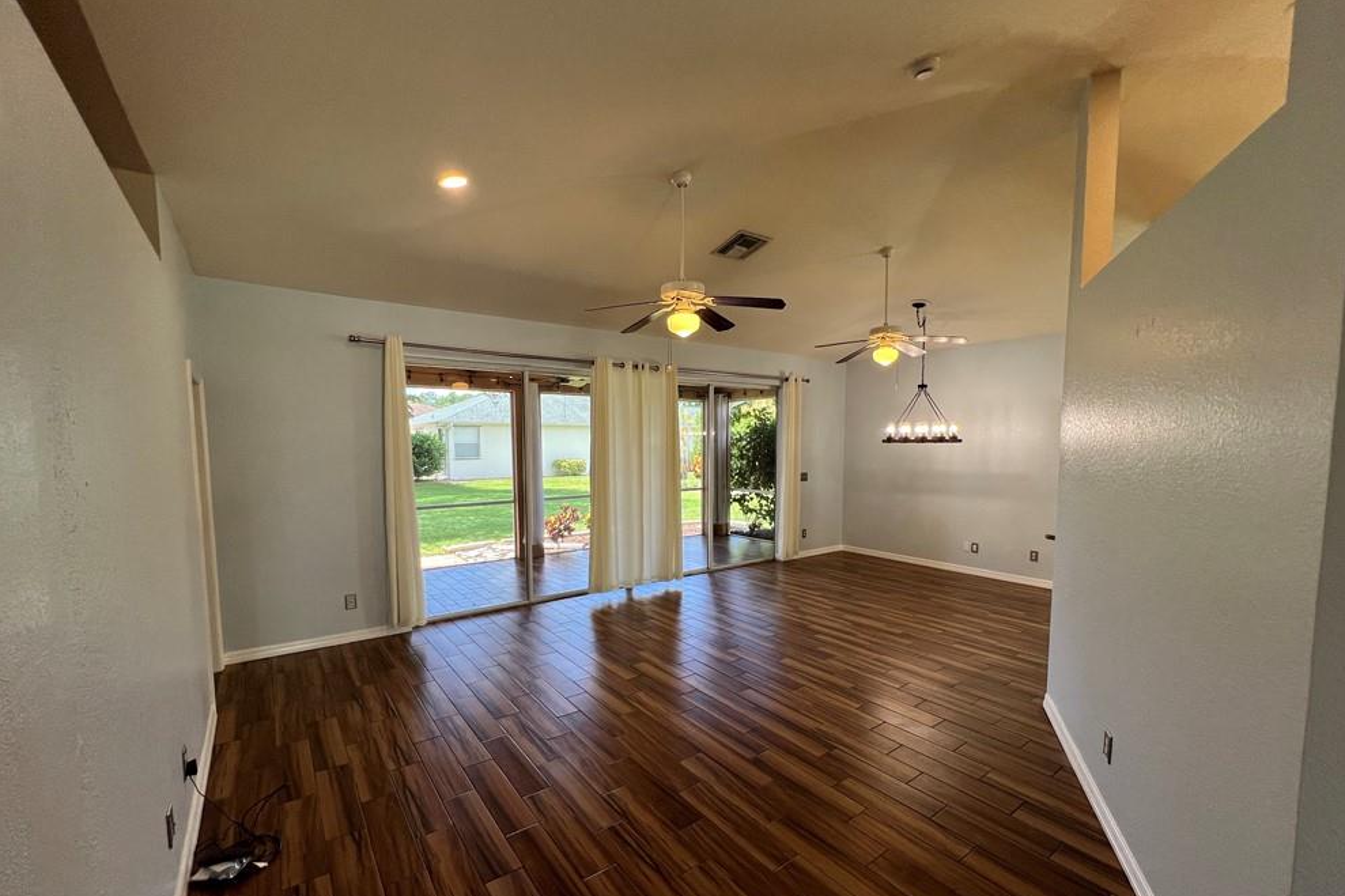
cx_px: 673
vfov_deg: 81.0
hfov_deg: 104.3
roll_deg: +0.0
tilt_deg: -5.1
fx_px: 523
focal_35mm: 14
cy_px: 492
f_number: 1.8
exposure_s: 1/120
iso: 80
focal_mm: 1.57
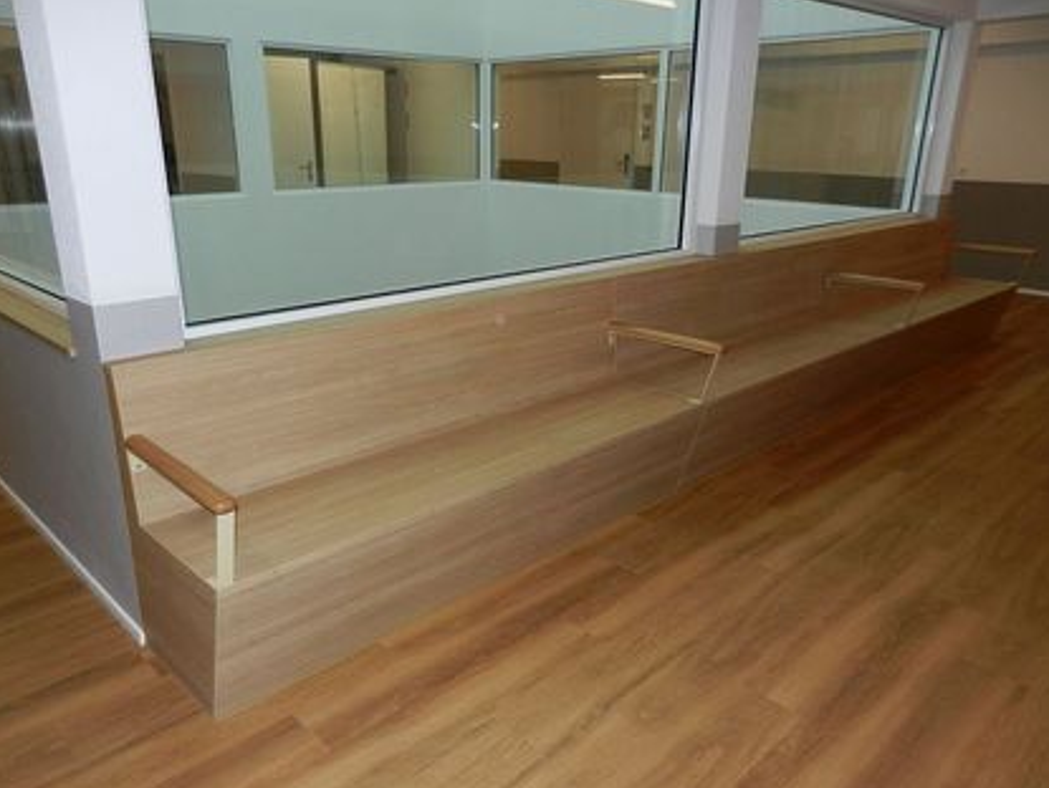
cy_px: 399
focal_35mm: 26
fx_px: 789
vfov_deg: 53.1
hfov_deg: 67.3
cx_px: 516
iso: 220
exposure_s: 1/250
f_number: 3.5
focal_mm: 4.5
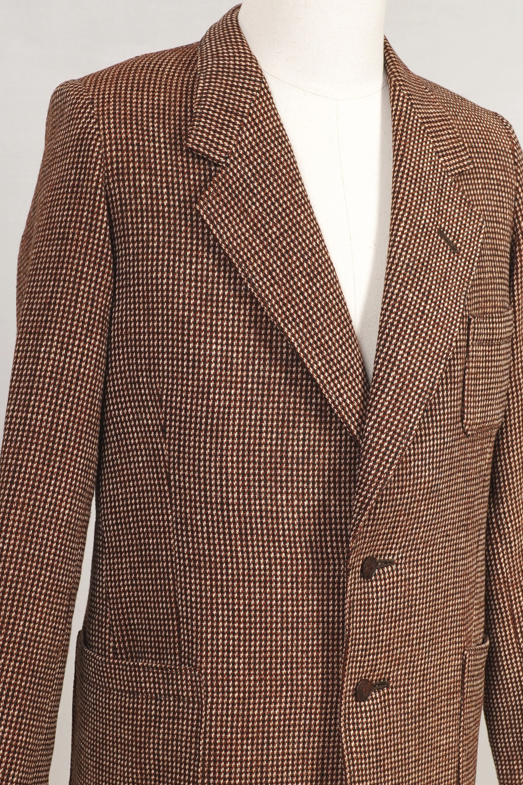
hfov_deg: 19.5
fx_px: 1525
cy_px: 492
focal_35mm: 70
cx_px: 266
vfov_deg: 28.7
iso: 320
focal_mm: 32
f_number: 6.3
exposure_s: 1/15
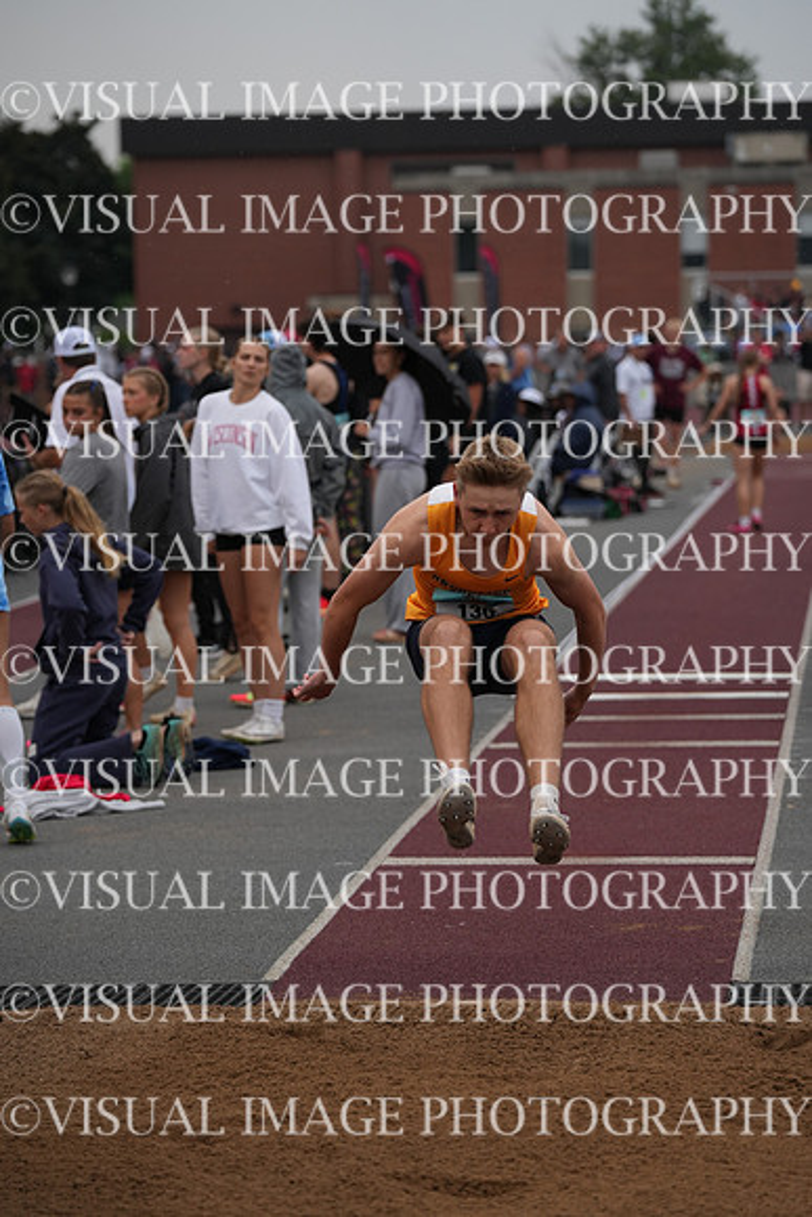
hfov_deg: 10.5
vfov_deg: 15.6
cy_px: 608
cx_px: 406
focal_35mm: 131
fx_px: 4429
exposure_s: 1/2500
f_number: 4
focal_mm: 131
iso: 800
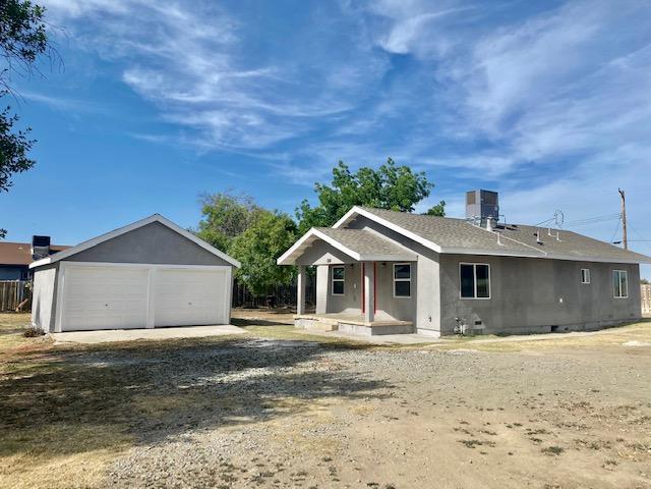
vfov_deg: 53.1
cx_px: 326
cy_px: 244
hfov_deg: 67.3
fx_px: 489
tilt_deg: +5.7
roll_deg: -1.0
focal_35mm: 26
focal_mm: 4.25
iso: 32
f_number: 1.8
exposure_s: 1/3846
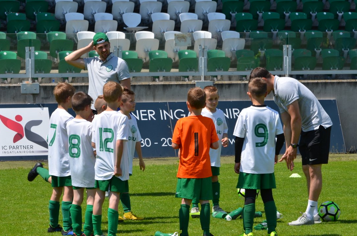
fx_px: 1900
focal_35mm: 192
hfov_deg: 10.7
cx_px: 166
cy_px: 121
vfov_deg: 7.1
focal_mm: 116
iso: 200
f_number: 10
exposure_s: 1/400
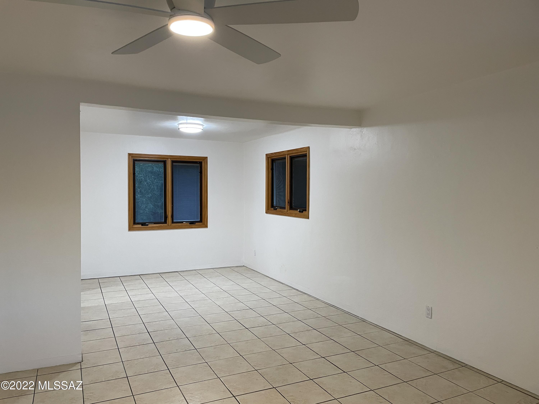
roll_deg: +0.5
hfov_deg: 67.3
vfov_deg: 53.1
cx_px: 270
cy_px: 202
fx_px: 405
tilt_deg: -1.3
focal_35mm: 26
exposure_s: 1/60
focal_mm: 4.2
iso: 125
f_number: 1.6
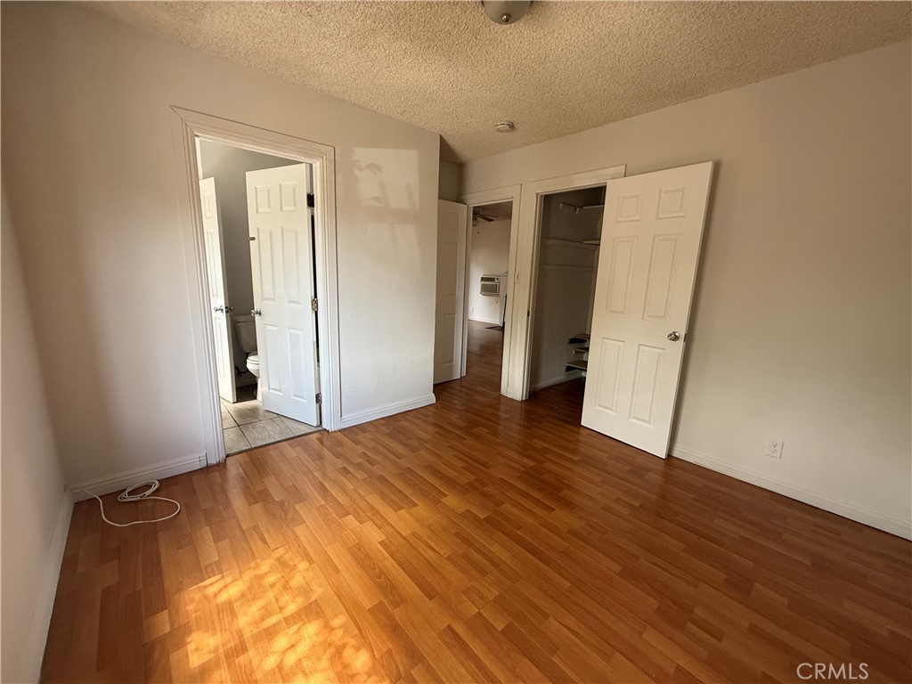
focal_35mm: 14
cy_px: 342
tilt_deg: -10.0
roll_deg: -1.1
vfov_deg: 85.7
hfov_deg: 102.1
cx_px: 456
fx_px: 369
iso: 160
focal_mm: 2.22
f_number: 2.2
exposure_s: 1/99
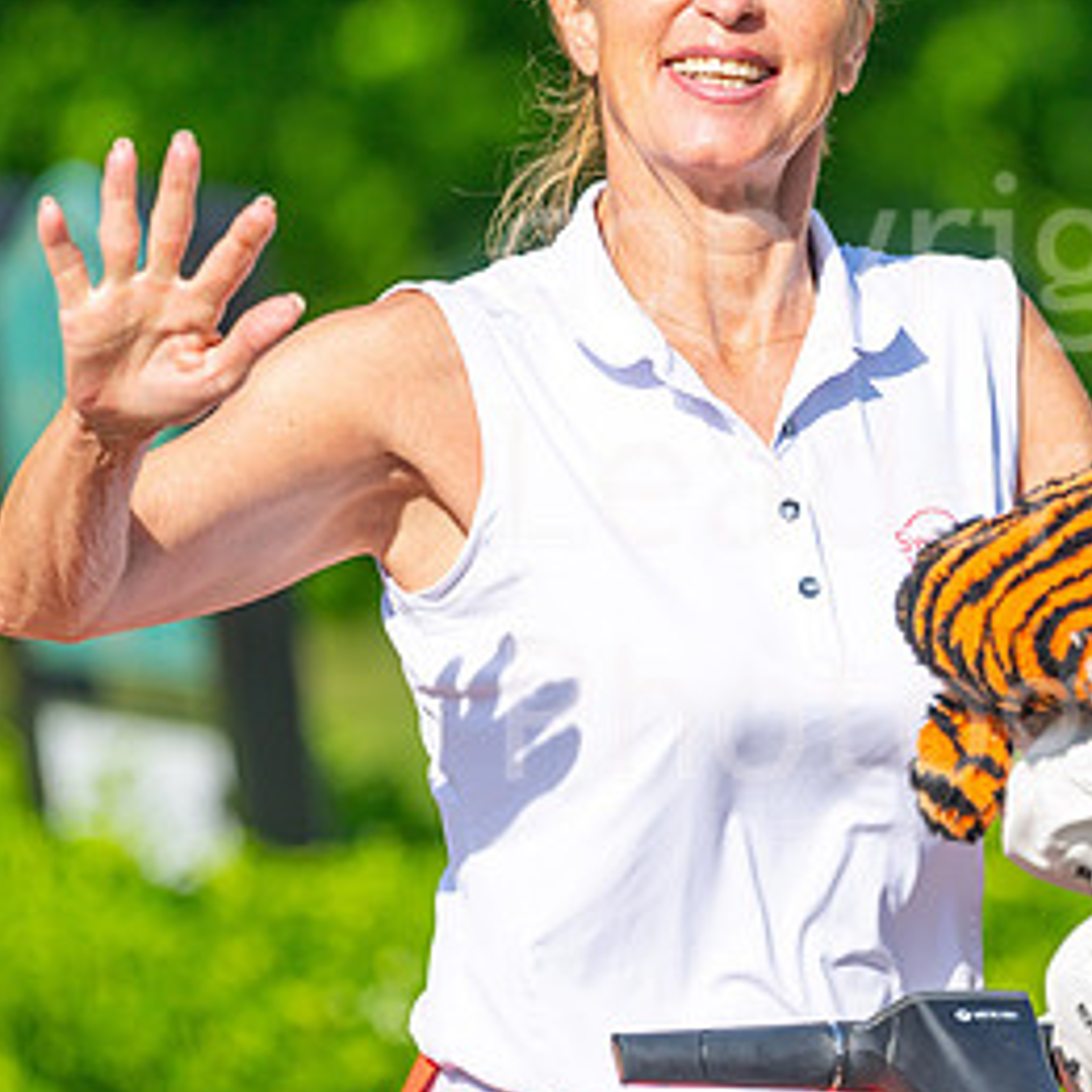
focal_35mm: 566
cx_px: 1046
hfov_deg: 3.1
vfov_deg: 3.1
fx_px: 20201
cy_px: 517
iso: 200
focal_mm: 300
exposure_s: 1/2000
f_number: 5
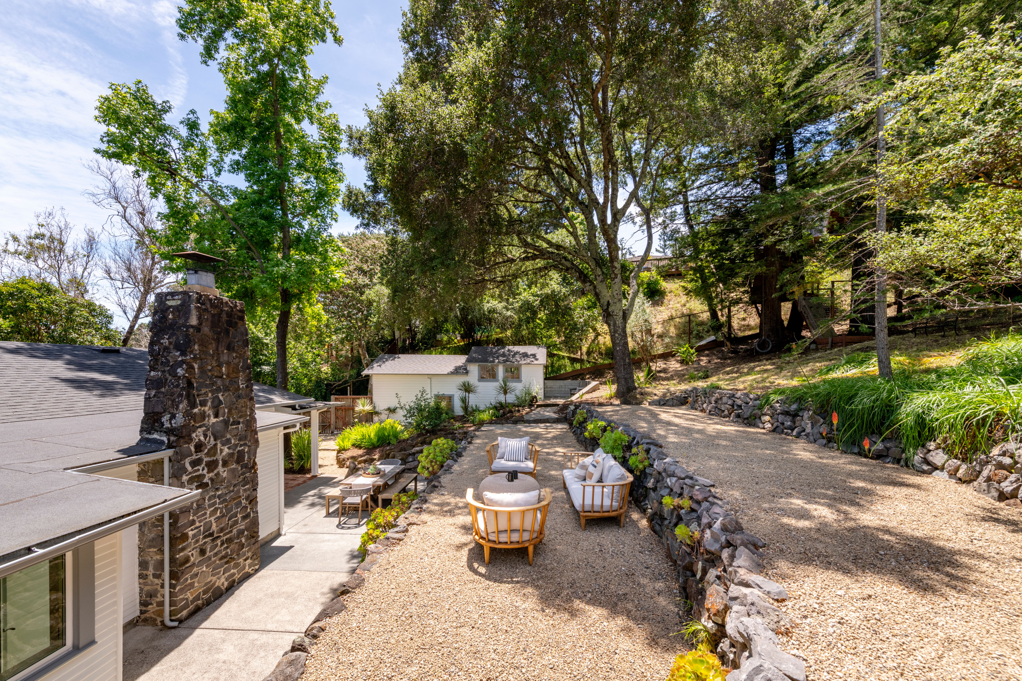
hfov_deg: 104.3
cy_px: 340
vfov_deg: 81.2
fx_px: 397
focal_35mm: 14
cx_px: 511
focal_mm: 14
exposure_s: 1/200
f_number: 9
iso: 200
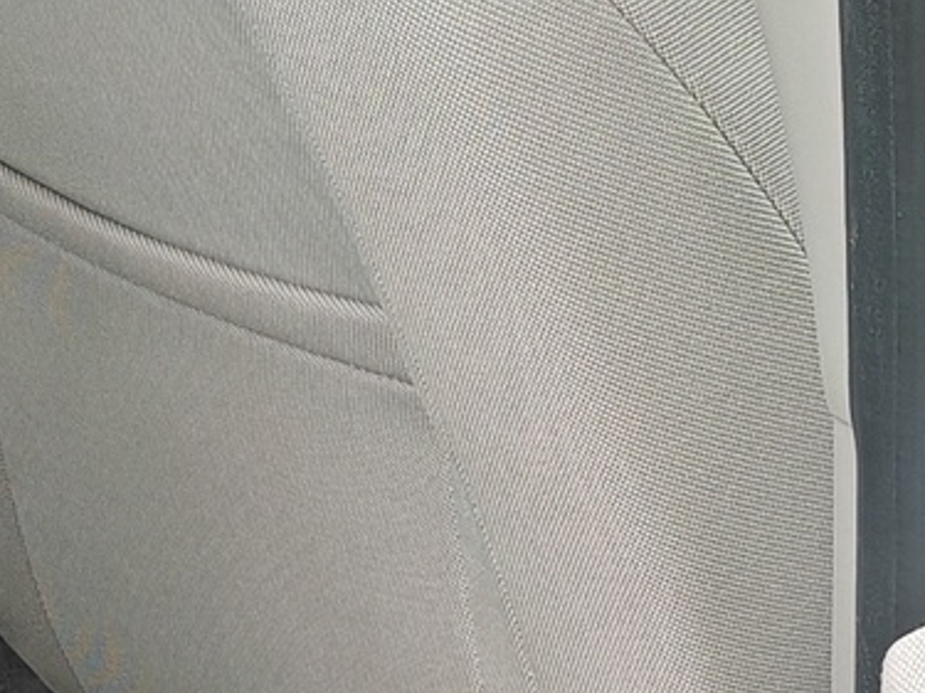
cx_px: -30
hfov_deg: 12.3
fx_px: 4221
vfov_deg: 9.4
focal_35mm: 158
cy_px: 513
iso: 50
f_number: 2
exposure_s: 1/170
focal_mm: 6.83
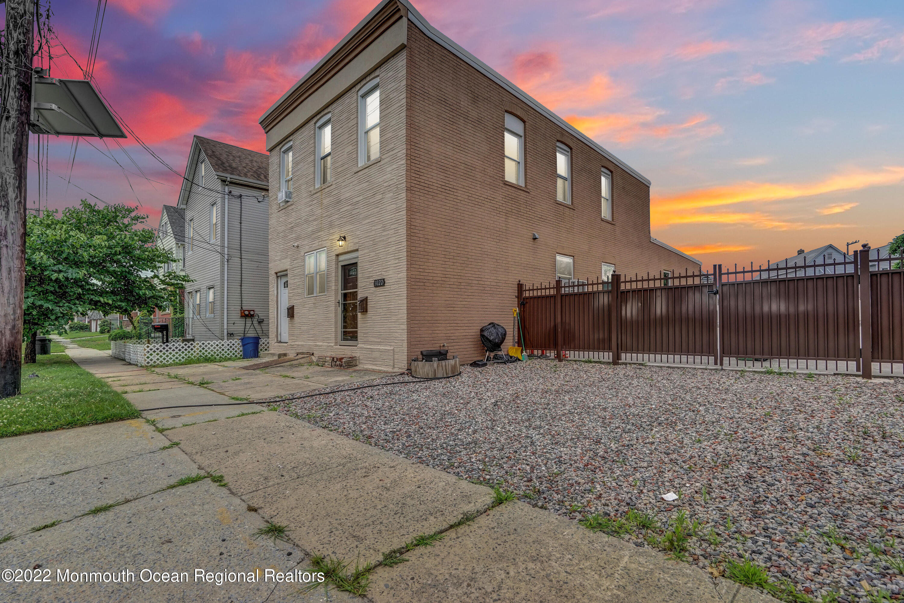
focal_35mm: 16
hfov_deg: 96.7
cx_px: 452
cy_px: 302
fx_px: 402
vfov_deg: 73.7
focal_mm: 16
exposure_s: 1/1000
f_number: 9
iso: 800
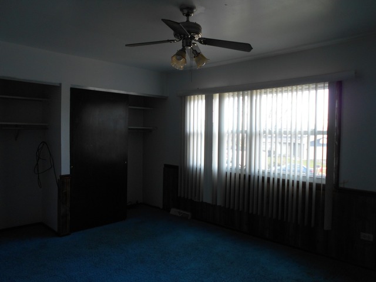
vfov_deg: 53.1
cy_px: 141
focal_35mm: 26
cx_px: 188
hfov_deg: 67.3
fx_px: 282
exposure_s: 1/30
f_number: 3.2
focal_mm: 4.6
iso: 100
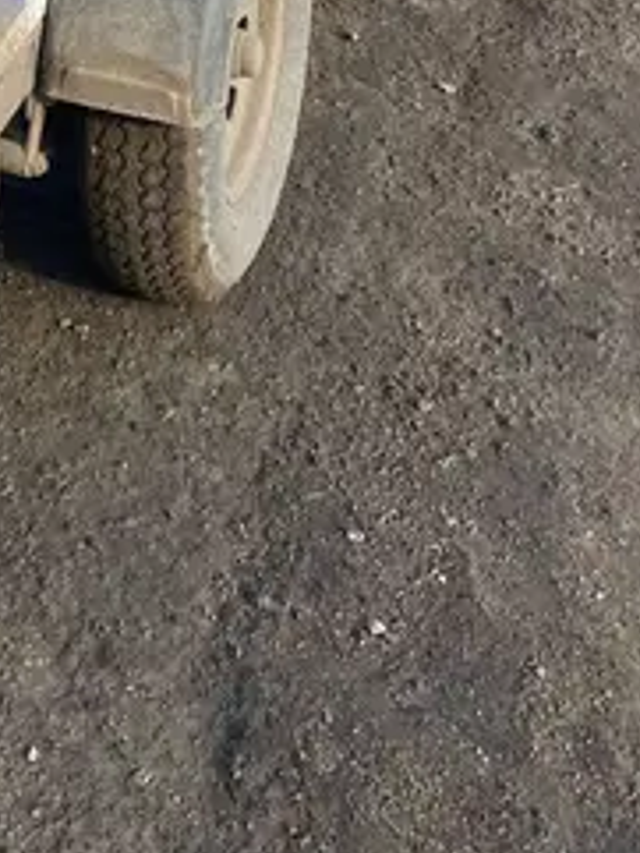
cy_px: -426
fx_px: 1946
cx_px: -85
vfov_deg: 21.0
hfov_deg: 17.9
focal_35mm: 79
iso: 32
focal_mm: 4.25
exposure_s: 1/1362
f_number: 1.8
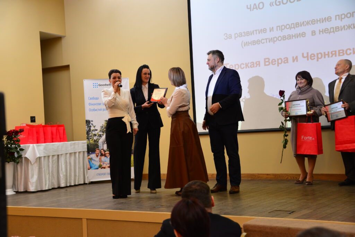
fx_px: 553
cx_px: 178
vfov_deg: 24.2
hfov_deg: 35.6
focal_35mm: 56
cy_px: 118
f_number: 4.5
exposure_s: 1/200
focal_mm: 56
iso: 1250
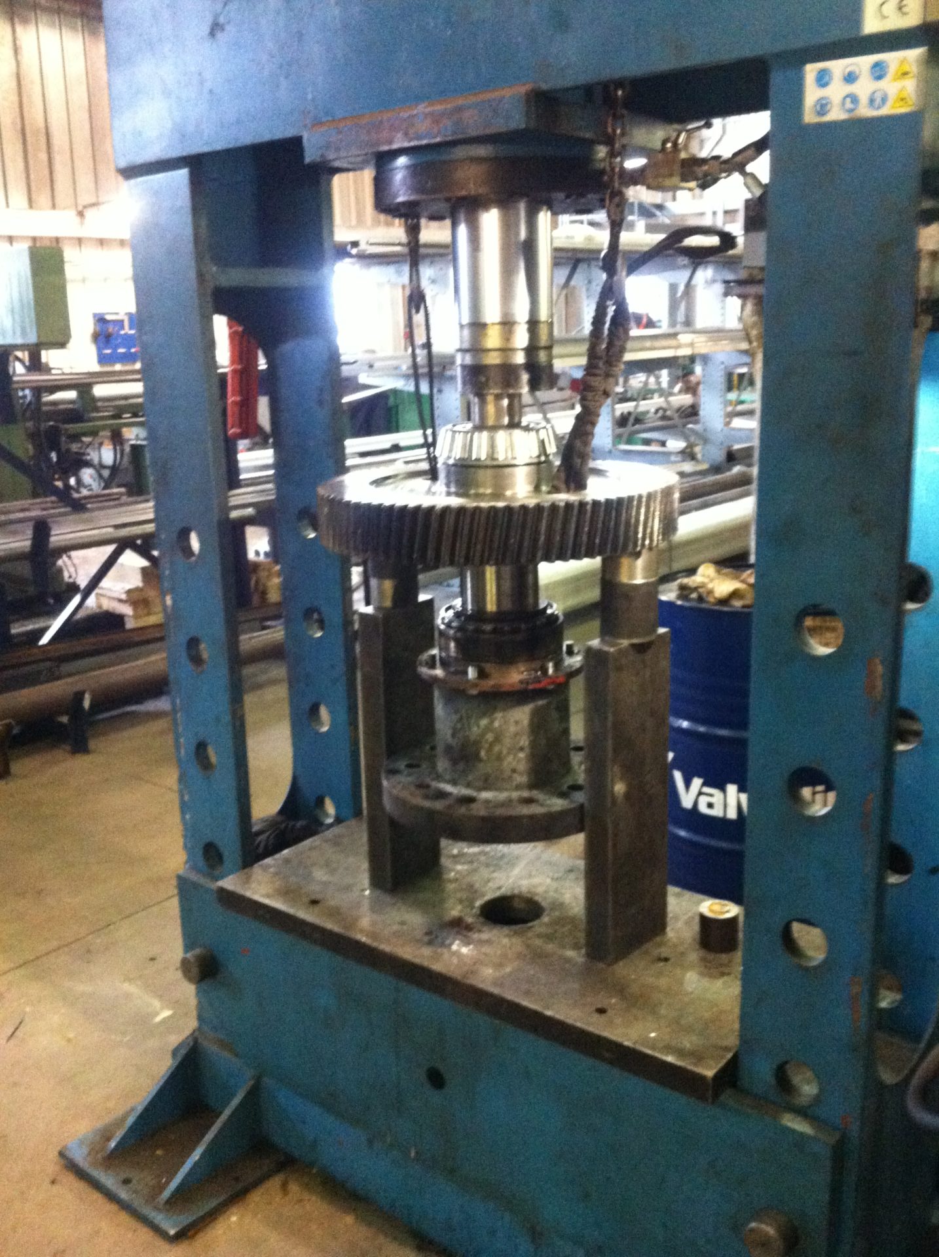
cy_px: 628
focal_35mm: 35
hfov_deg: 40.6
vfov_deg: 52.7
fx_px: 1269
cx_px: 470
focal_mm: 3.85
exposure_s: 1/15
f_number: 2.8
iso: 640
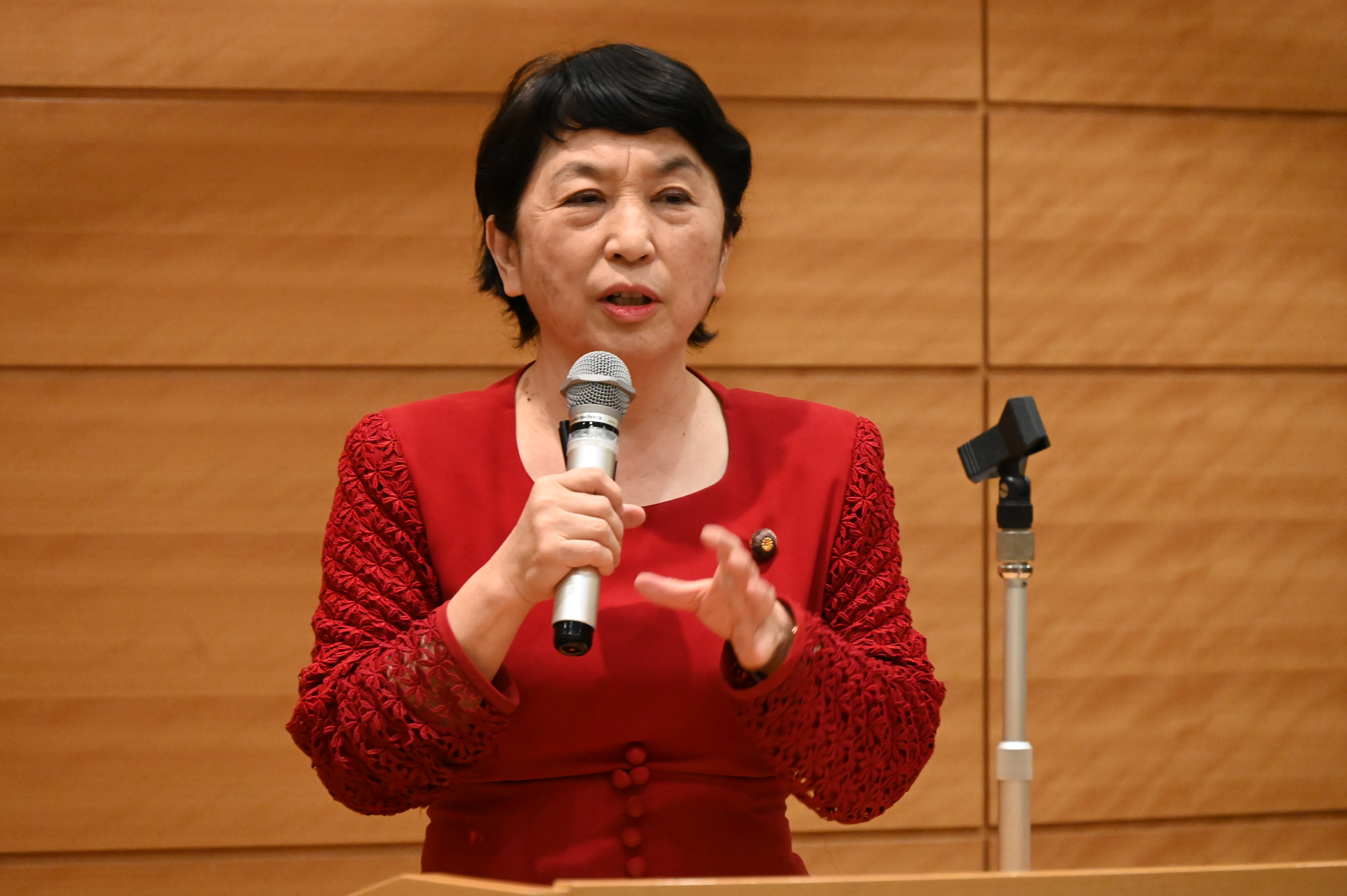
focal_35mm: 175
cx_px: 674
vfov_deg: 7.8
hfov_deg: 11.8
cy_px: 448
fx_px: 6543
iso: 10000
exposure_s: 1/200
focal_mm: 175
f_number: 6.3
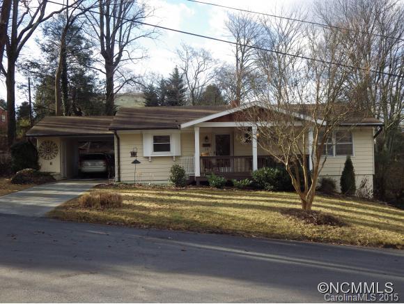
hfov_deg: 45.7
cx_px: 202
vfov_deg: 35.2
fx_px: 479
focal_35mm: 41
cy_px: 152
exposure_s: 1/320
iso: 100
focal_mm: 7.4
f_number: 3.6
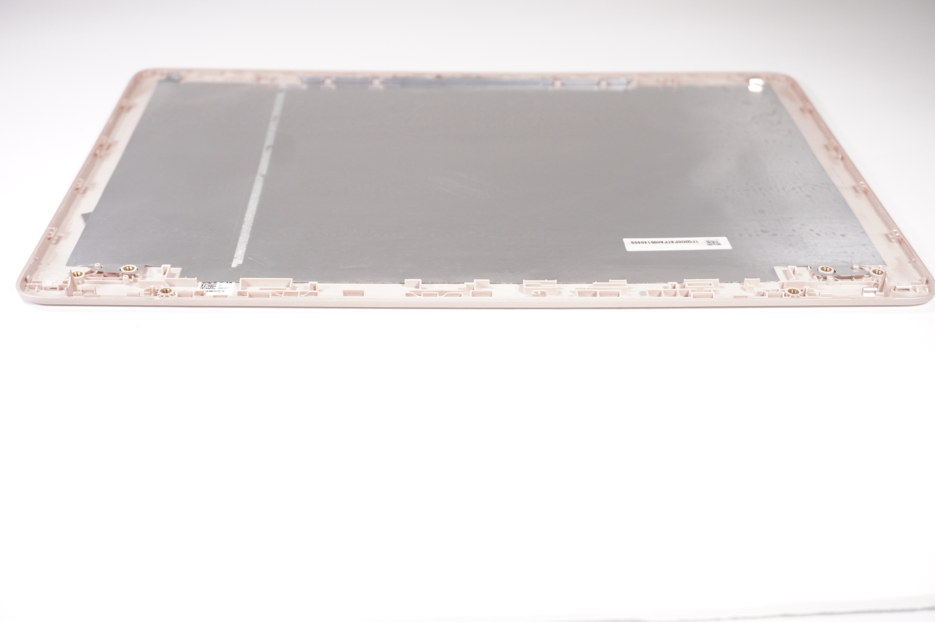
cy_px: 311
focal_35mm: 46
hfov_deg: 42.4
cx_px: 468
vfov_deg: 28.9
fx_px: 1207
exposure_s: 1/250
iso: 800
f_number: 5
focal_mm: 31
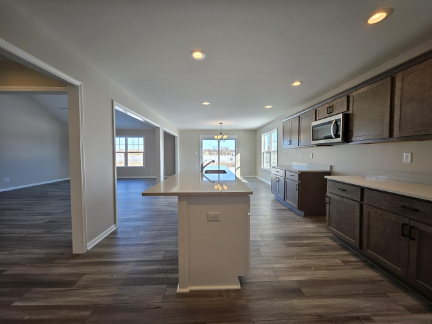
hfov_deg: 106.2
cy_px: 162
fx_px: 162
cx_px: 216
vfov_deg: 89.9
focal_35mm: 13
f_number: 2.2
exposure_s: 1/120
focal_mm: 1.74
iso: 50
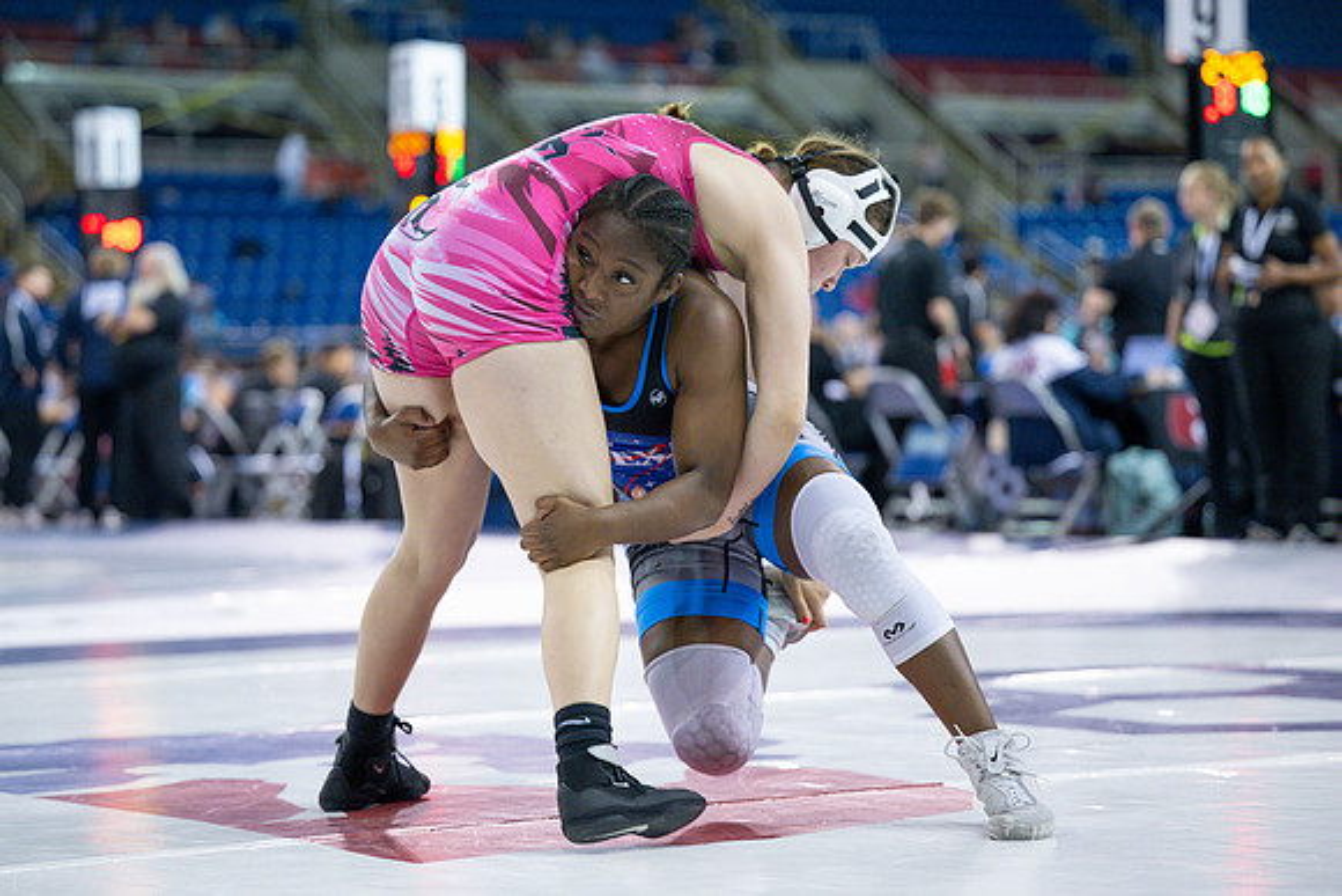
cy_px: 430
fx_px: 4074
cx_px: 658
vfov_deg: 12.5
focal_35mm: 109
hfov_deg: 18.7
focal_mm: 97
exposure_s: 1/800
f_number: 2.8
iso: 3200
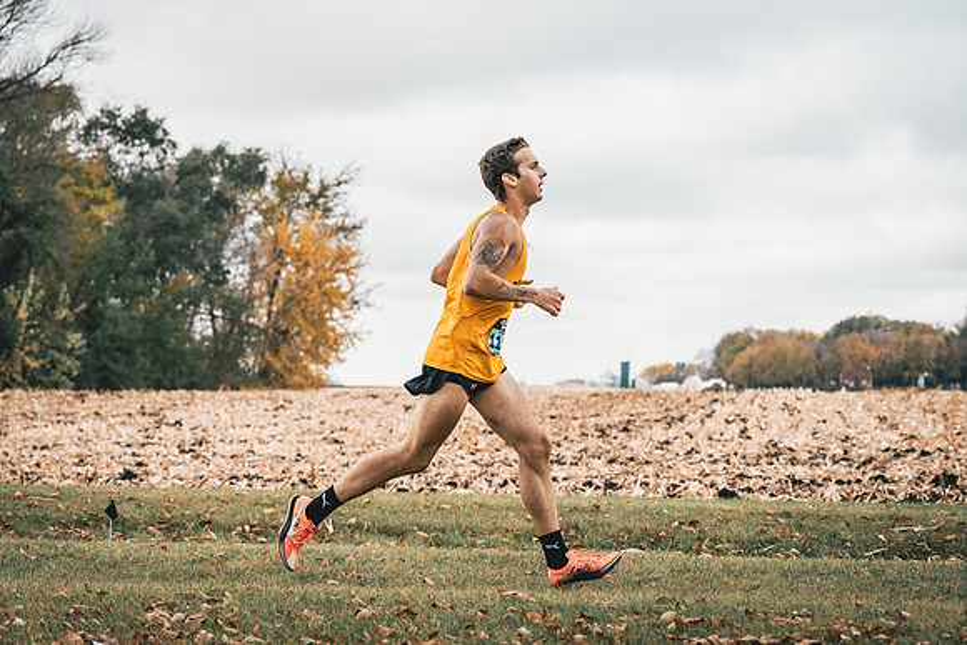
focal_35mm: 102
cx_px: 484
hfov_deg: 20.0
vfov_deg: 13.4
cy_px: 322
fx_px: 2745
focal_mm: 100
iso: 400
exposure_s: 1/1250
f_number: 6.3
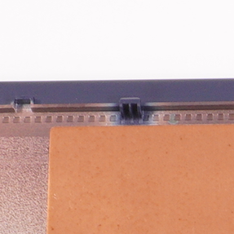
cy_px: 660
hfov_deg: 4.9
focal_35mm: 347
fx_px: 2654
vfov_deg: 4.8
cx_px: 515
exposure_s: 1/100
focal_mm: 26
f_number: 5.6
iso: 320
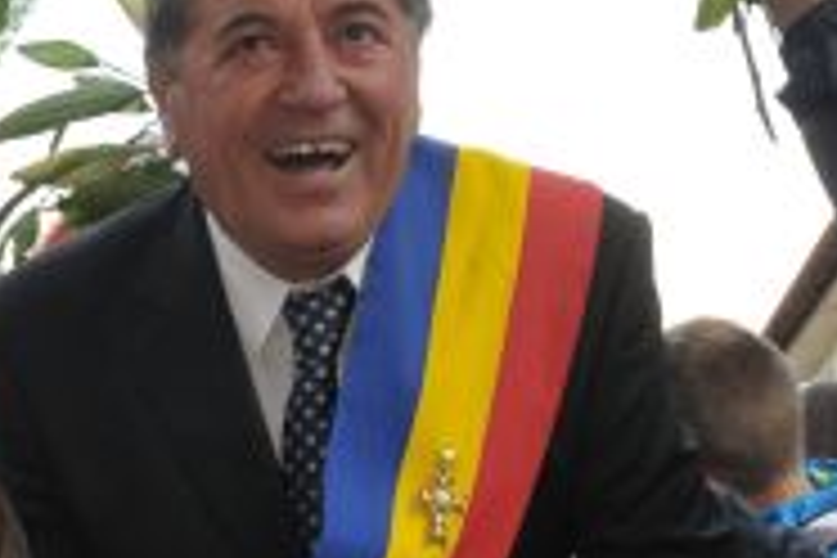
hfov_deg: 18.3
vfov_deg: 11.8
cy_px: 929
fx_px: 2534
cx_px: 0
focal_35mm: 109
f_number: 6.7
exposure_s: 1/180
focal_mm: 18
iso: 560
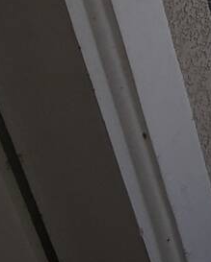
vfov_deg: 20.1
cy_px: -192
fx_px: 561
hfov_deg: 11.4
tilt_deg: -15.2
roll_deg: -1.0
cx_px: 637
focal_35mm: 72
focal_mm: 2.22
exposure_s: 1/864
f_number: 2.2
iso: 20
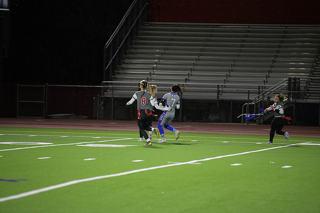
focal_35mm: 200
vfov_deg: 6.9
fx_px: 1778
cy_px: 106
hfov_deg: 10.3
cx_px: 160
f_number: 2.8
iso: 1250
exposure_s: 1/200
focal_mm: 200
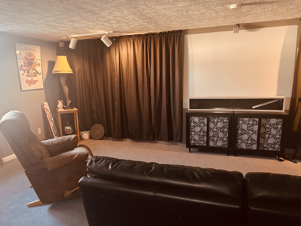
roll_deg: +2.3
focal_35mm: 26
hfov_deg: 67.2
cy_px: 120
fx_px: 226
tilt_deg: -11.0
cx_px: 141
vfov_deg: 53.0
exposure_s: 1/30
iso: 800
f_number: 1.78
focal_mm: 6.86
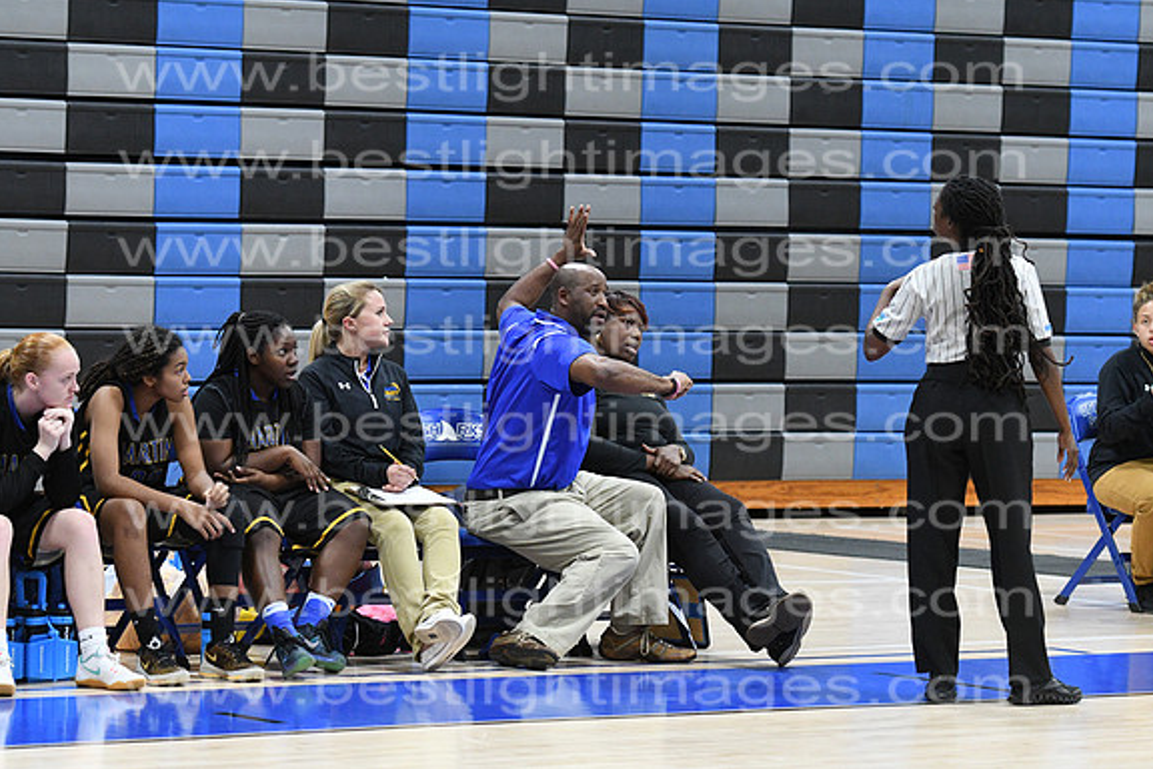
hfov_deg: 13.3
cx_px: 579
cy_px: 383
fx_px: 4932
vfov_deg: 8.9
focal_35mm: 154
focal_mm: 102
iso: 5000
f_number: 3.2
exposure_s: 1/640
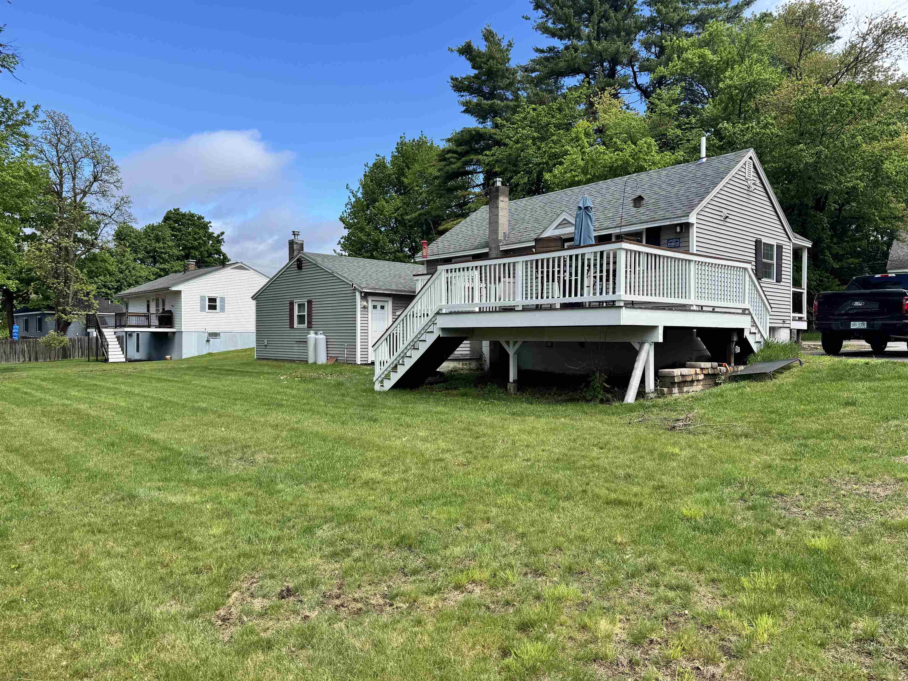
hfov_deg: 71.6
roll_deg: +0.0
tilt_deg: -1.0
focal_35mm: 24
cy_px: 340
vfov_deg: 56.8
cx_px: 454
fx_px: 630
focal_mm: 6.76
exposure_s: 1/2506
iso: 80
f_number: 1.78
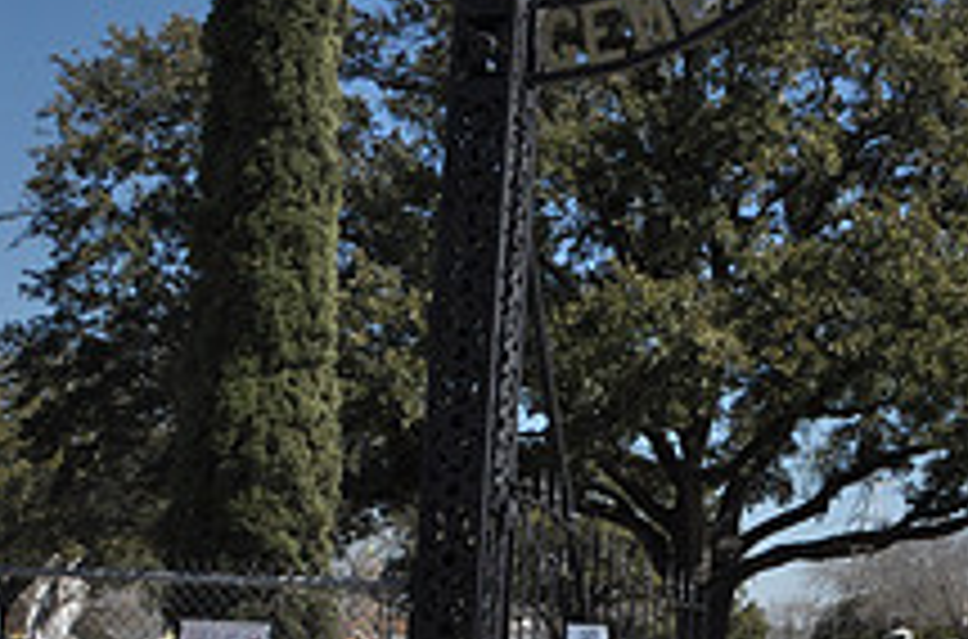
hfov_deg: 24.4
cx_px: 1247
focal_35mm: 73
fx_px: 1957
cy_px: 218
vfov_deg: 18.5
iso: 360
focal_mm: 18
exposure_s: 1/60
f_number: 22
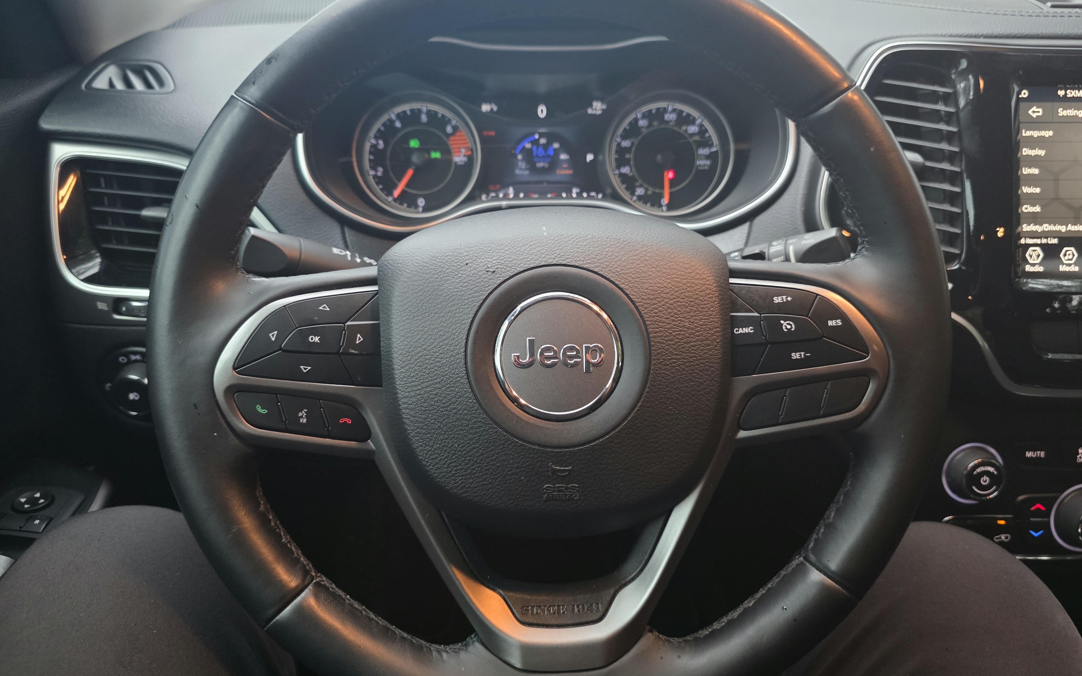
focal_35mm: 25
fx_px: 737
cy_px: 307
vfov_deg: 49.2
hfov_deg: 72.5
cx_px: 545
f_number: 1.7
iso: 800
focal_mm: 6.3
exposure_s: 1/56.8
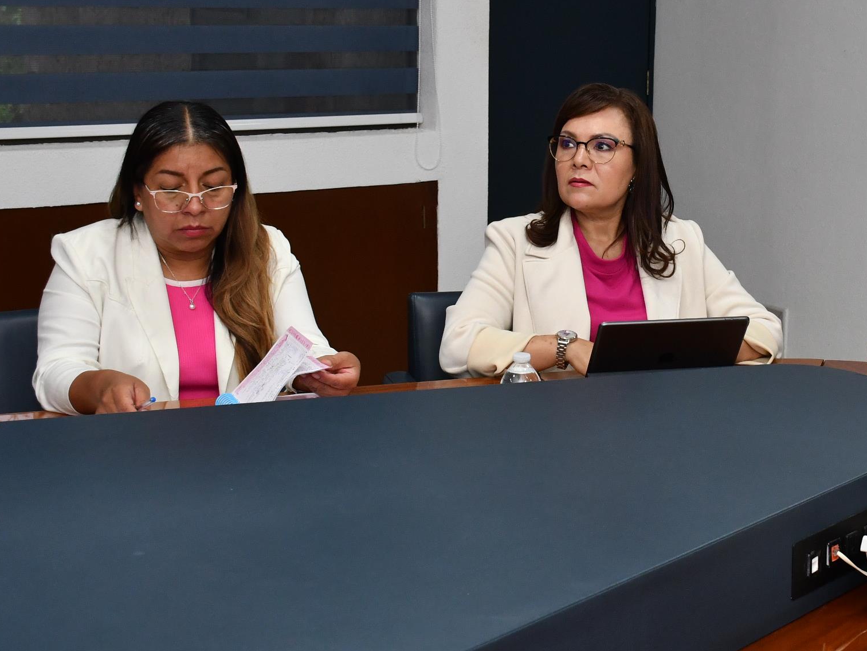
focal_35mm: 69
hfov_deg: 27.6
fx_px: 1728
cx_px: 691
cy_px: 237
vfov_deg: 21.3
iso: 1000
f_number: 5.6
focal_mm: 26
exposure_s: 1/125
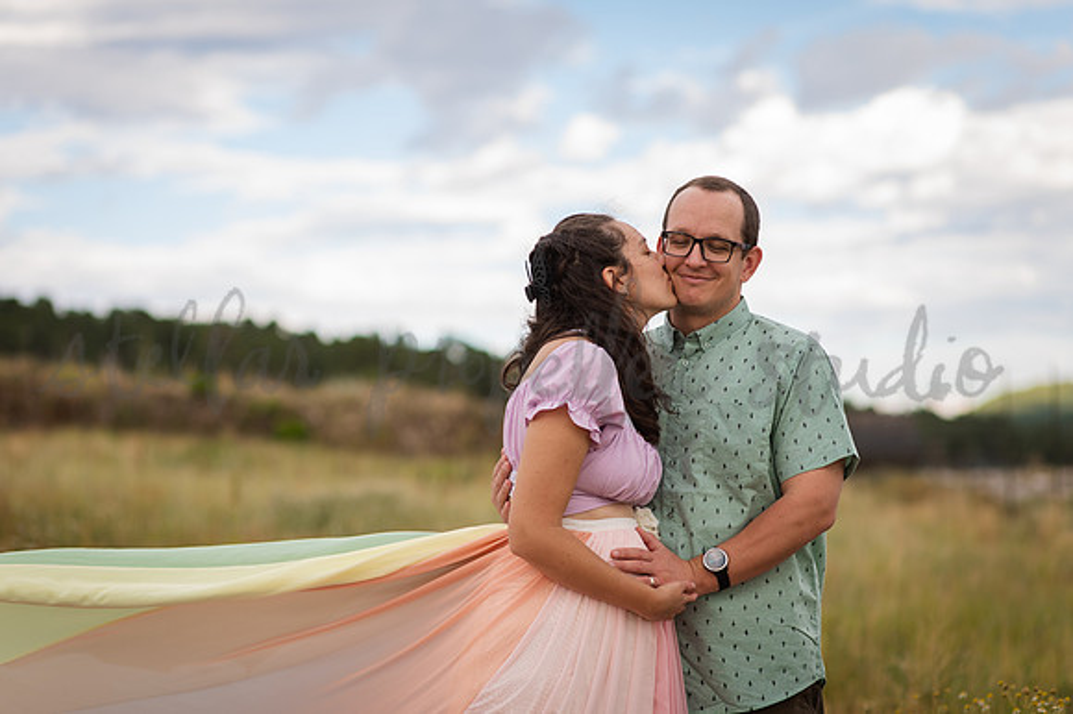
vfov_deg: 16.1
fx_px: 2532
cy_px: 357
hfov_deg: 23.9
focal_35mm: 85
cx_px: 536
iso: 125
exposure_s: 1/1000
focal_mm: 85
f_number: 2.5
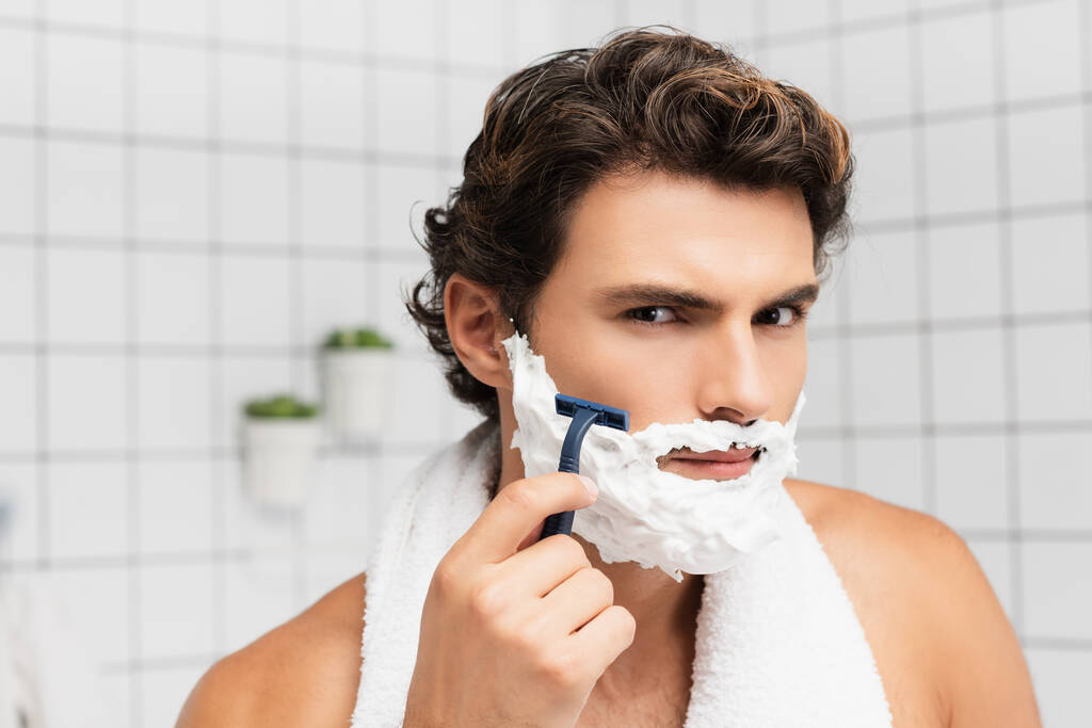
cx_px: 546
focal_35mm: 85
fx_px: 2579
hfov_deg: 23.9
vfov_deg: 16.1
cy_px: 364
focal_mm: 85
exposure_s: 1/160
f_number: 5
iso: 125
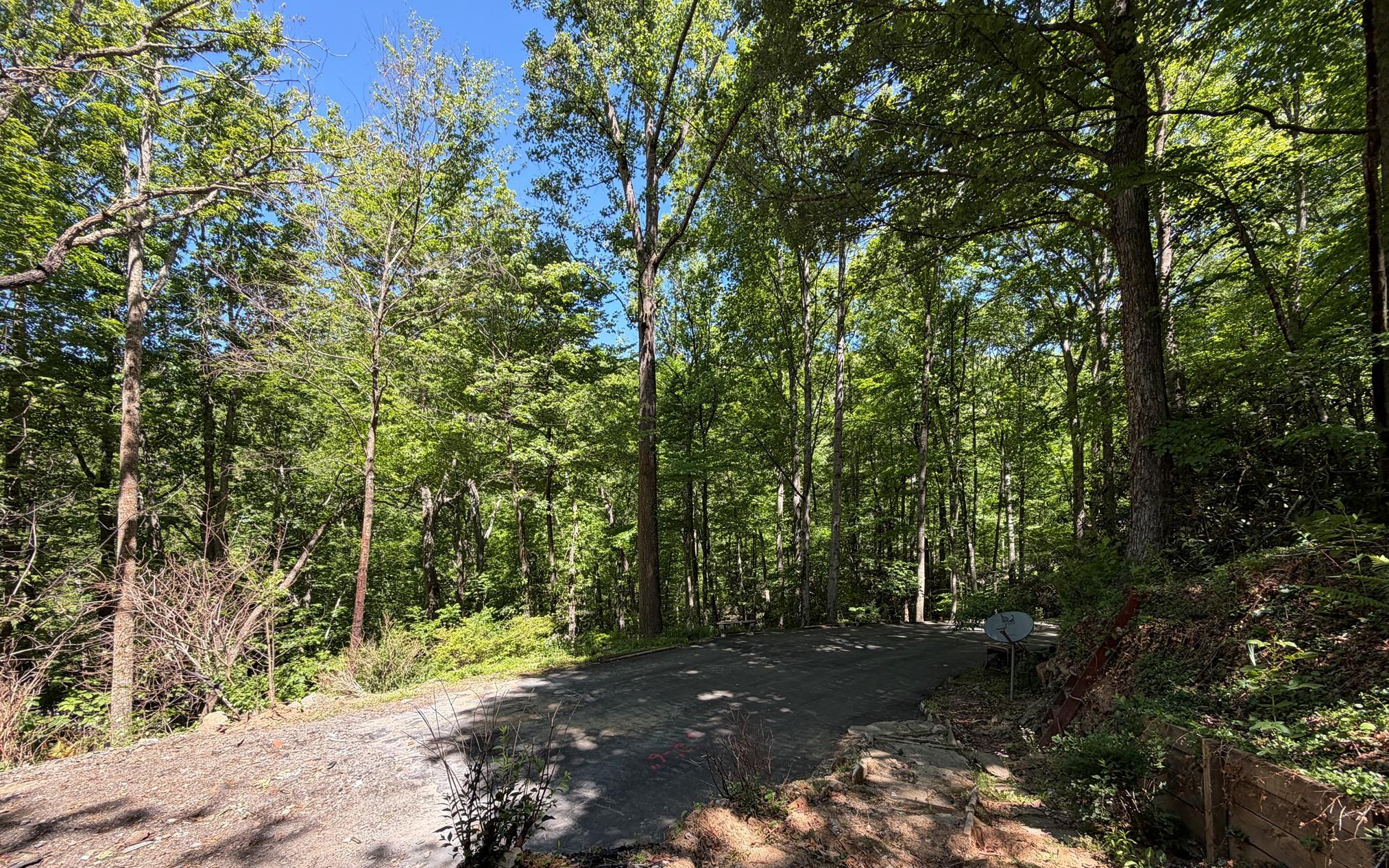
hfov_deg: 101.5
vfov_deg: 74.1
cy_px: 511
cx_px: 697
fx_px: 568
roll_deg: -0.8
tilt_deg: -0.8
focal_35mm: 15
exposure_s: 1/230
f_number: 2.2
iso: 40
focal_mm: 2.22
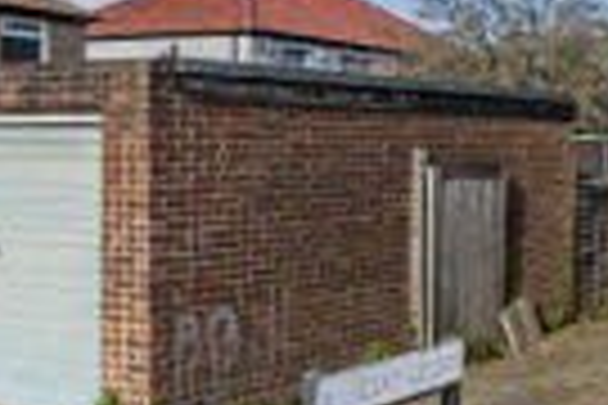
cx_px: 698
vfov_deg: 22.0
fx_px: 1013
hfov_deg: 29.5
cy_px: 29
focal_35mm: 60
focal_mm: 17
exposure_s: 1/800
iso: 320
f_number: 9
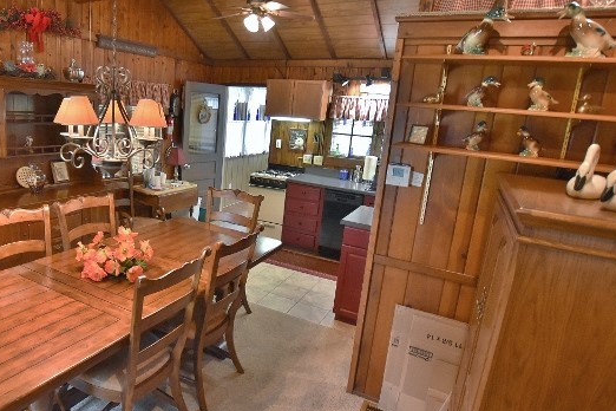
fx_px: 394
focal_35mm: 23
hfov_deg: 74.2
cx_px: 216
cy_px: 200
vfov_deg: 55.1
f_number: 3.5
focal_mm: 10
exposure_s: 1/60
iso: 2200
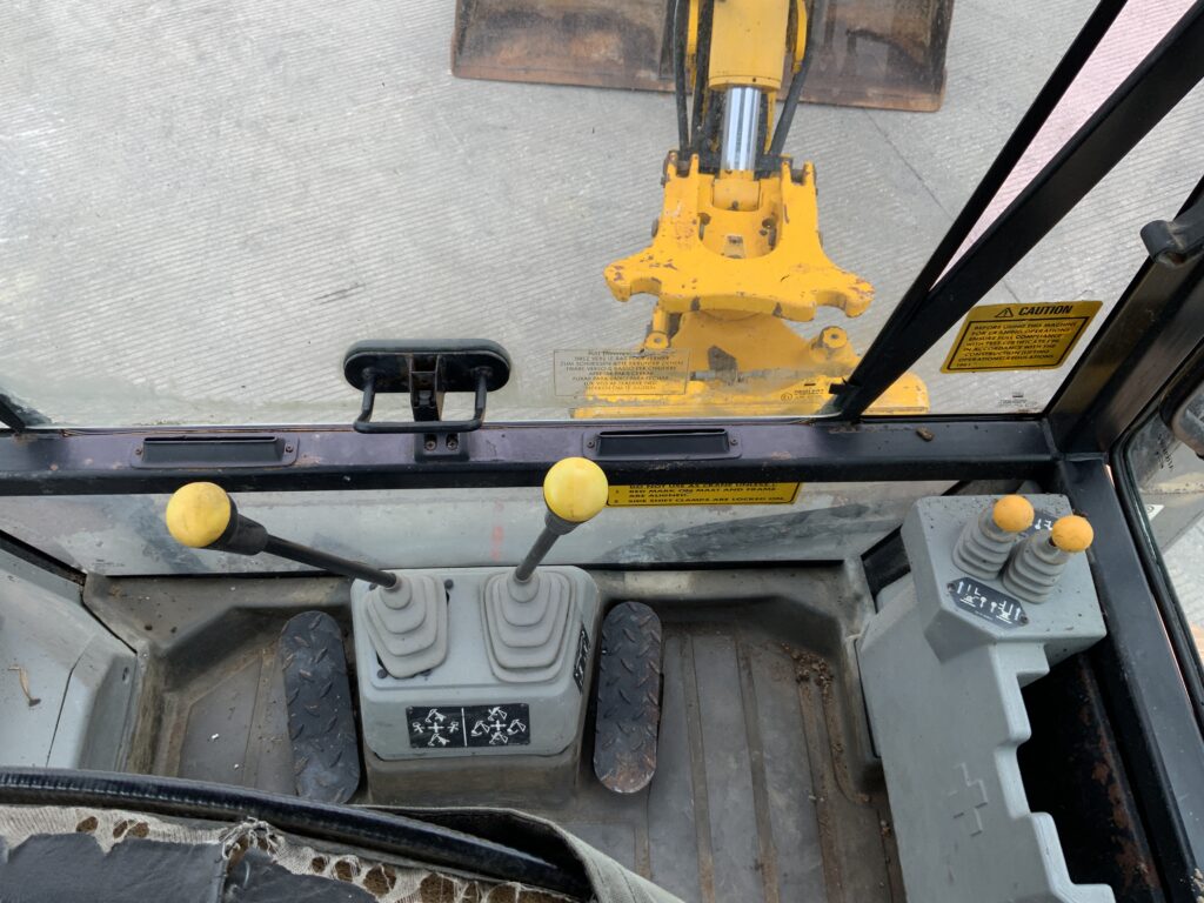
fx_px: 1009
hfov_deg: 61.7
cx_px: 602
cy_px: 452
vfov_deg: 48.2
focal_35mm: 29
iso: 16
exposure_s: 1/297
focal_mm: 3
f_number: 1.8
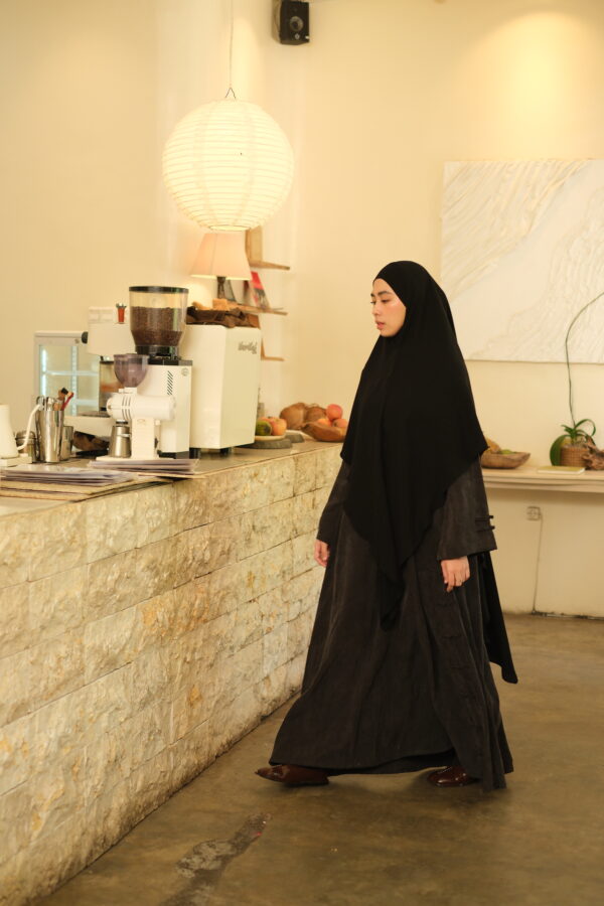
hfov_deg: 25.5
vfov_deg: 37.5
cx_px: 302
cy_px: 453
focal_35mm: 53
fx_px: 1334
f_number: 2
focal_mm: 35
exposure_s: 1/250
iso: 800
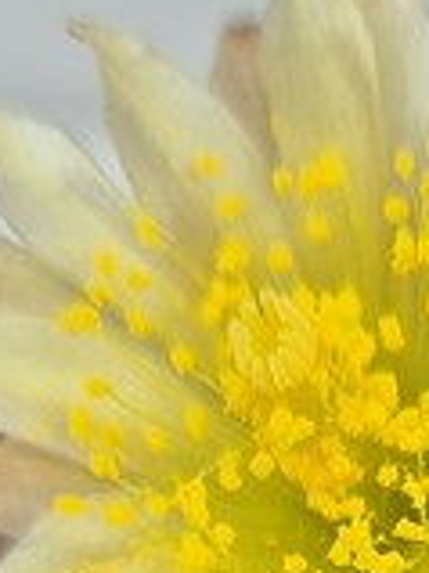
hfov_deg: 13.2
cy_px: 937
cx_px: 382
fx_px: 1837
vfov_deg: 15.8
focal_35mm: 111
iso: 32
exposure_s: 1/180
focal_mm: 5.4
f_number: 1.8
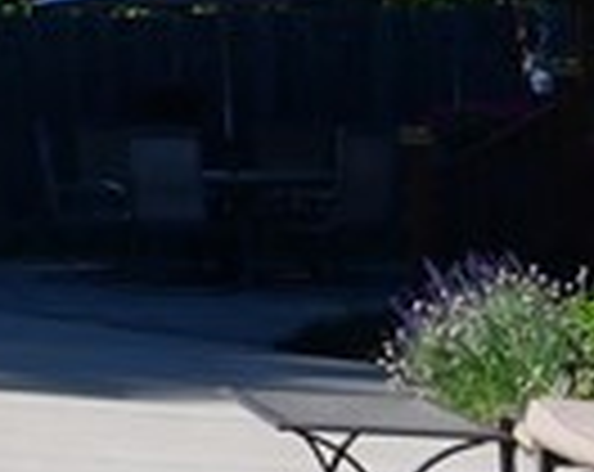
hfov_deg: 11.1
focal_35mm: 128
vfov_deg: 11.8
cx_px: -1062
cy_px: -58
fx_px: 2243
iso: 800
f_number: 11
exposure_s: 1/500
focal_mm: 11
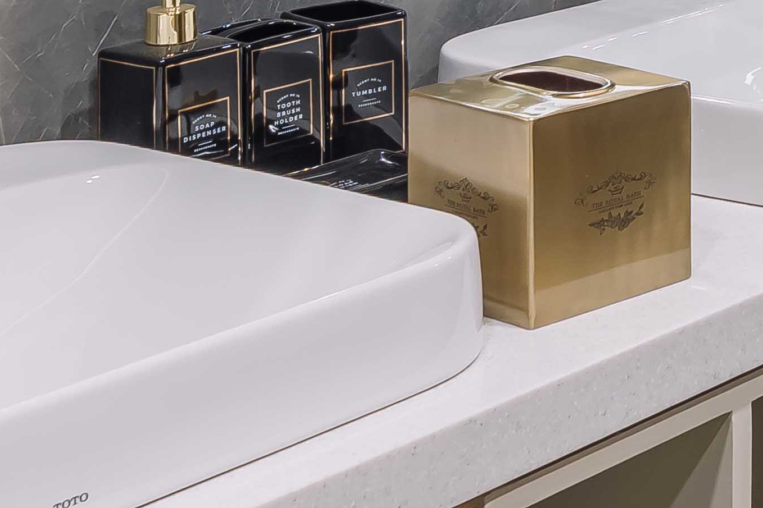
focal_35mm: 112
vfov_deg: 11.2
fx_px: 2373
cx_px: 1274
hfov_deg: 16.1
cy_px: -453
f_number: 8
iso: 160
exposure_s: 1/8
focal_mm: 16
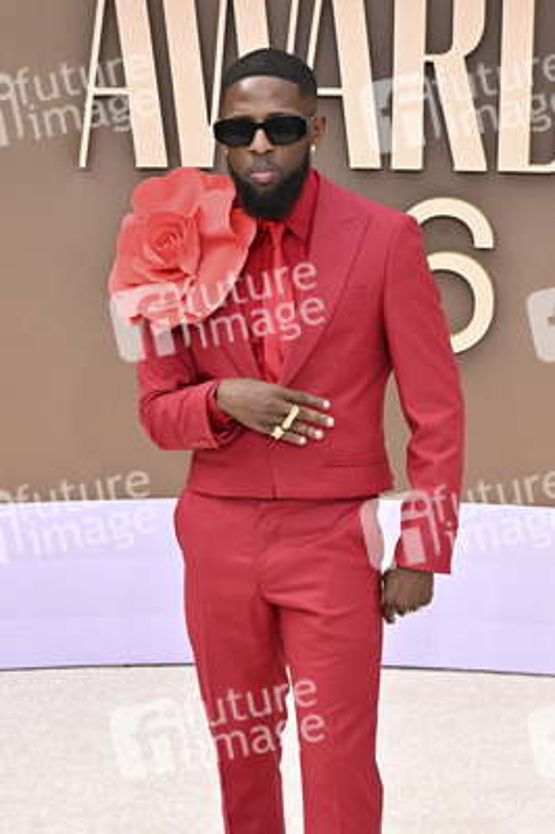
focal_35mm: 60
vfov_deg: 33.4
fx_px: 1390
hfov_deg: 22.6
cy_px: 417
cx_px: 278
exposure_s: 1/320
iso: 400
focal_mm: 60
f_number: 10
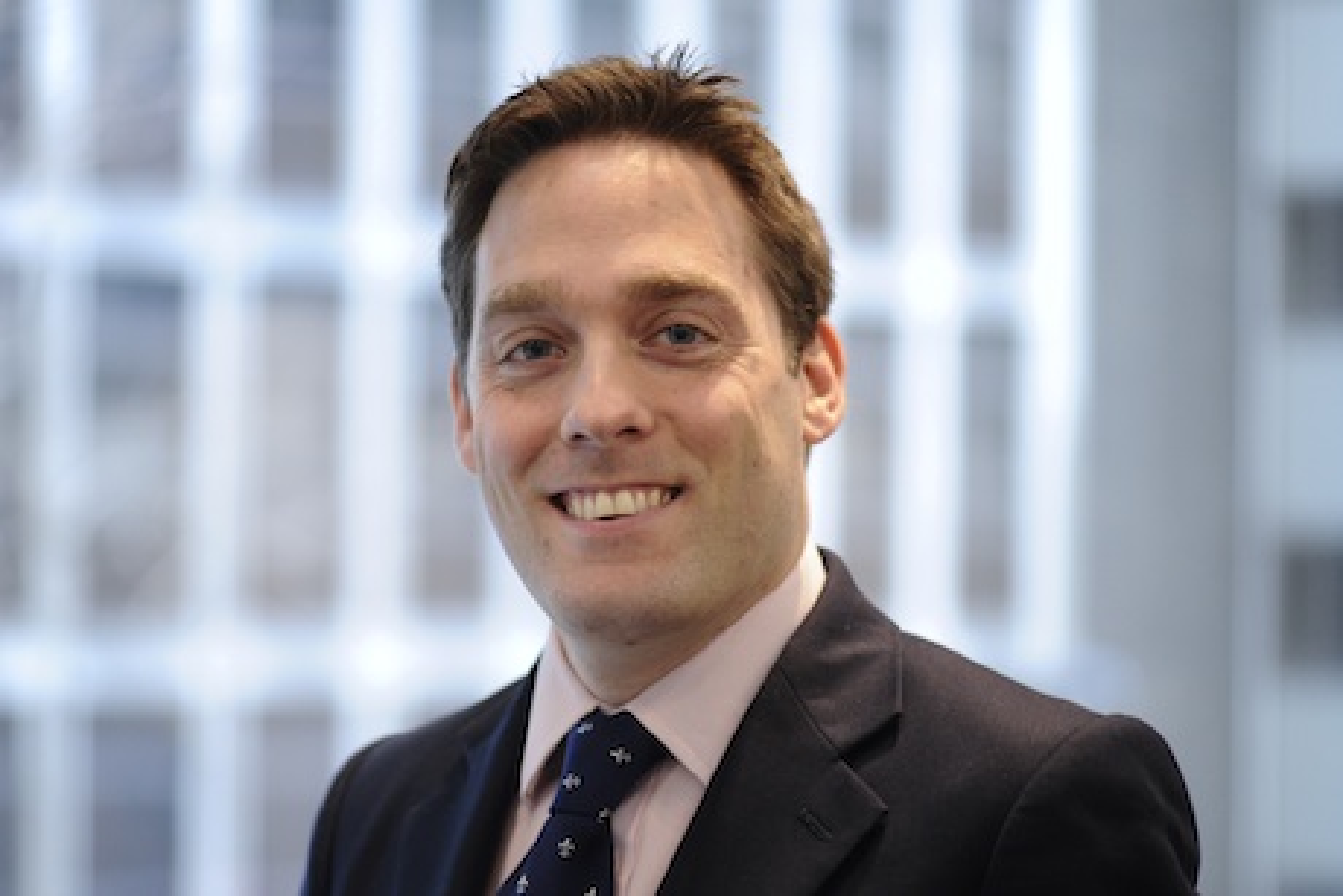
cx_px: 672
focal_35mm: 105
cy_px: 448
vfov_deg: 13.1
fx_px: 3918
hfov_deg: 19.5
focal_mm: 105
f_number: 3
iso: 2000
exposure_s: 1/250
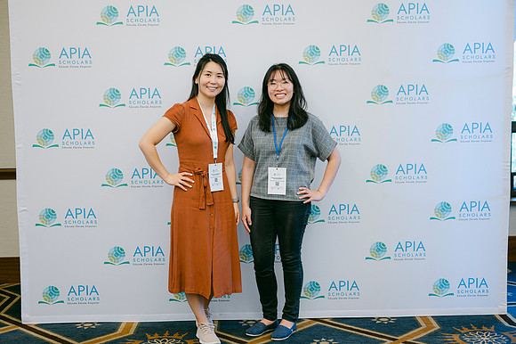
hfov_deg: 39.6
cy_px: 172
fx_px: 716
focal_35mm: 50
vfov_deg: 27.0
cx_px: 258
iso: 320
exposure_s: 1/200
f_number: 2
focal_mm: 50
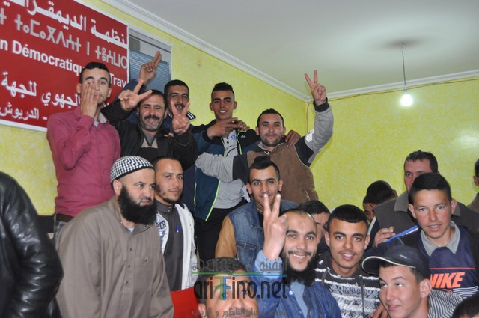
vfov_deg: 34.1
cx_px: 240
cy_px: 159
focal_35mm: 39
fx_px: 518
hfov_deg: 49.6
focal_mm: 26
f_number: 4
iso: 800
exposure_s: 1/60
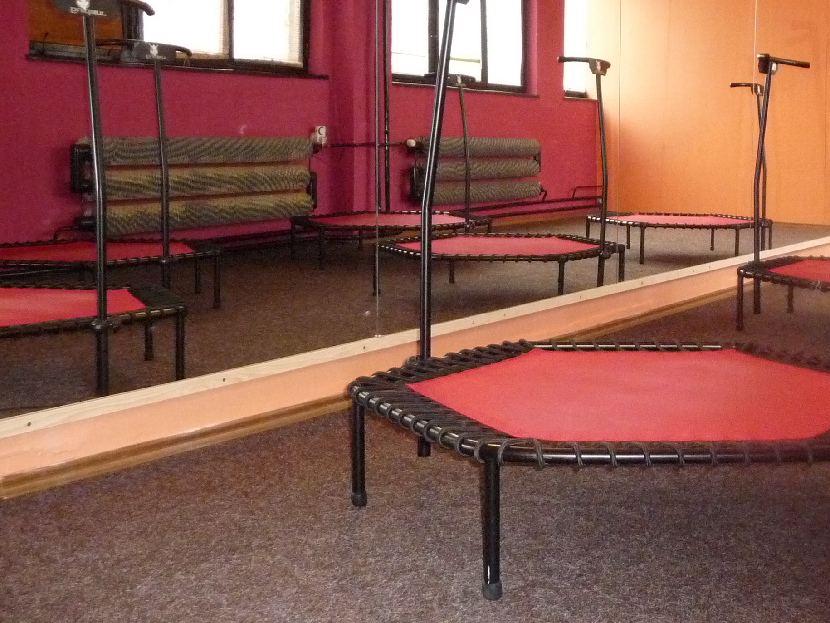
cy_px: 244
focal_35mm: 47
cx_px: 693
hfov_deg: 38.5
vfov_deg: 30.8
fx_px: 1127
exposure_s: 1/30
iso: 800
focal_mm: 4.7
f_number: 3.3
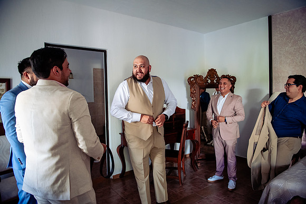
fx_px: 204
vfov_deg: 53.2
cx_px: 153
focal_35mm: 24
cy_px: 102
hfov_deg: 73.7
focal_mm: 24
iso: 2500
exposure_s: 1/125
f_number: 2.8
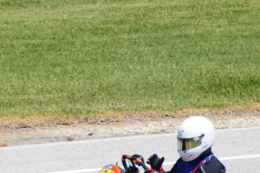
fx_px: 5140
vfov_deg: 1.9
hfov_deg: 2.9
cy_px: 119
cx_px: 87
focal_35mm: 712
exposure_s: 1/2000
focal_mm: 200
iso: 400
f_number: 5.6
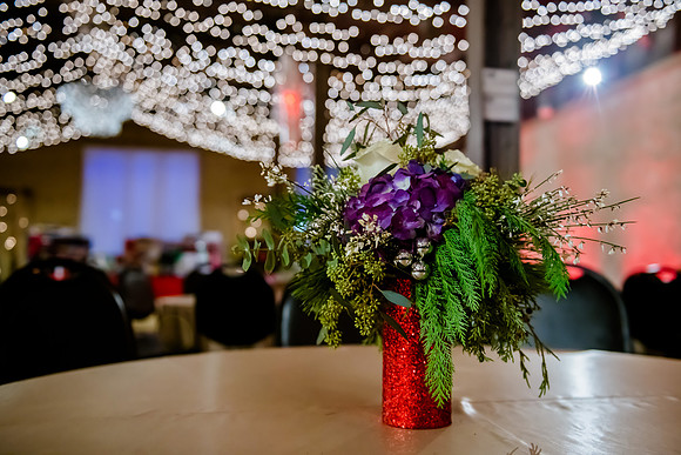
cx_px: 340
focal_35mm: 37
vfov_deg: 36.2
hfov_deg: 52.2
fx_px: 695
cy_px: 228
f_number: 2.8
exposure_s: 1/160
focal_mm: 35
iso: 4000
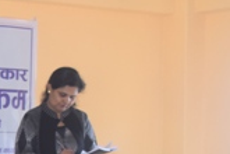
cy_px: 229
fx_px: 965
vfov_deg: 8.9
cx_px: -160
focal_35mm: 151
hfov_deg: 12.6
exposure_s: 1/80
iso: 800
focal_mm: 26
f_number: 4.5
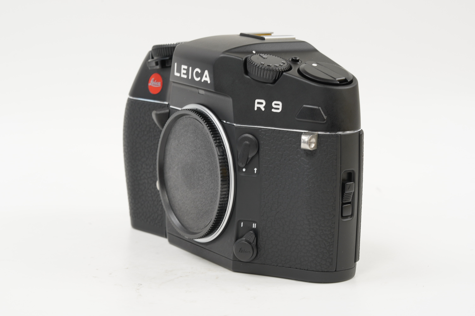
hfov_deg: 22.6
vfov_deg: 15.2
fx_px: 1186
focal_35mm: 90
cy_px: 158
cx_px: 238
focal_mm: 90
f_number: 14
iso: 200
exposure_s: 1/1.25
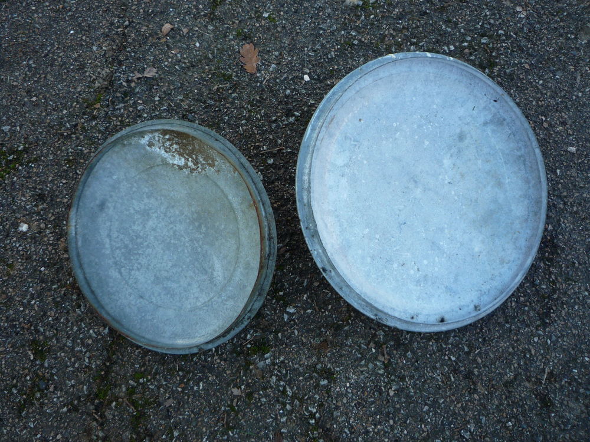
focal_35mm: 30
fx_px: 511
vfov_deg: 46.8
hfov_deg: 60.0
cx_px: 295
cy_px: 221
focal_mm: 5.2
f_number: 3.3
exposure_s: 1/60
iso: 100
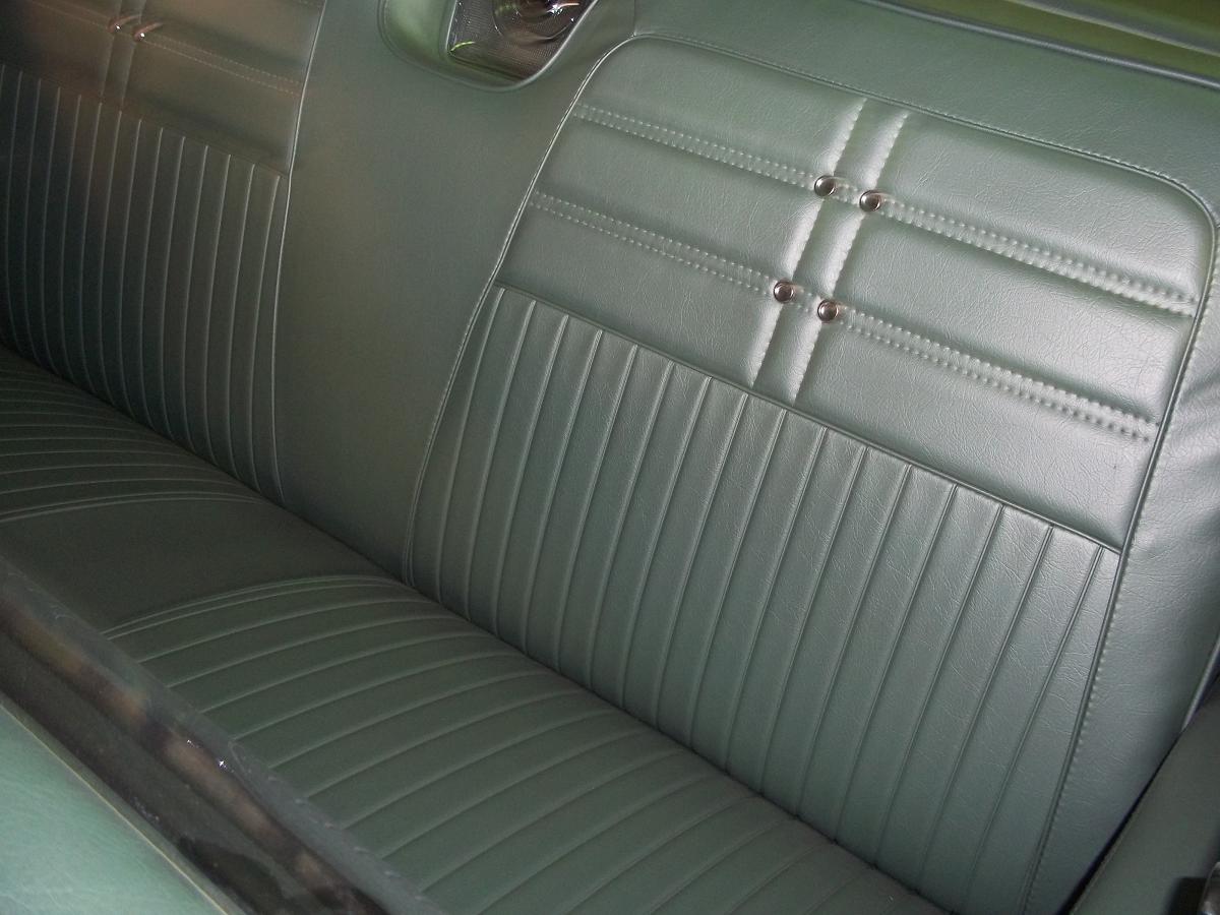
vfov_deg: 39.7
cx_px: 610
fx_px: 1269
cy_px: 458
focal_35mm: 36
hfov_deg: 51.4
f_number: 3.1
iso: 160
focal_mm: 6.5
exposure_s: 1/30
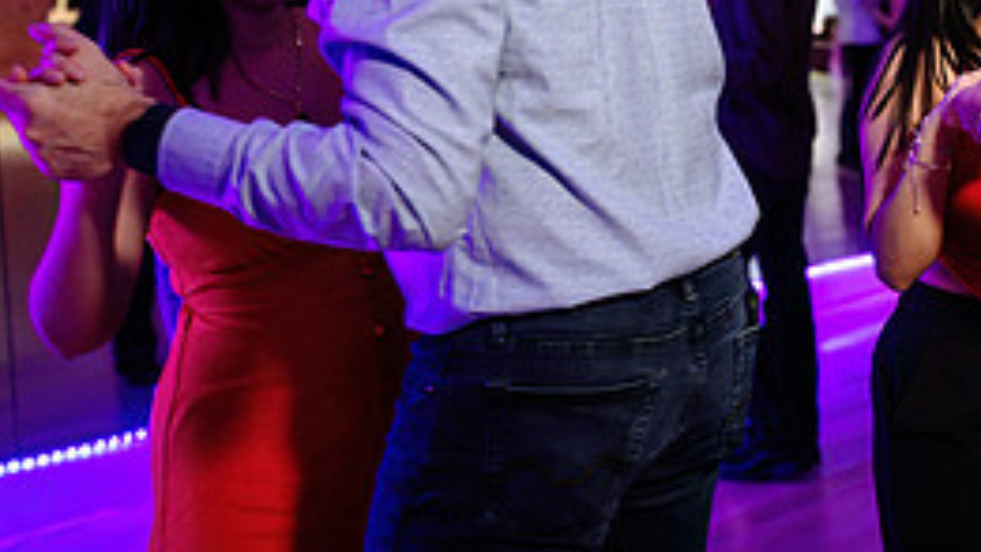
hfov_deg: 29.4
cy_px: 214
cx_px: 875
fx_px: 1795
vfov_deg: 17.5
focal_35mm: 69
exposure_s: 1/160
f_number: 2
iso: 2000
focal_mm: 28
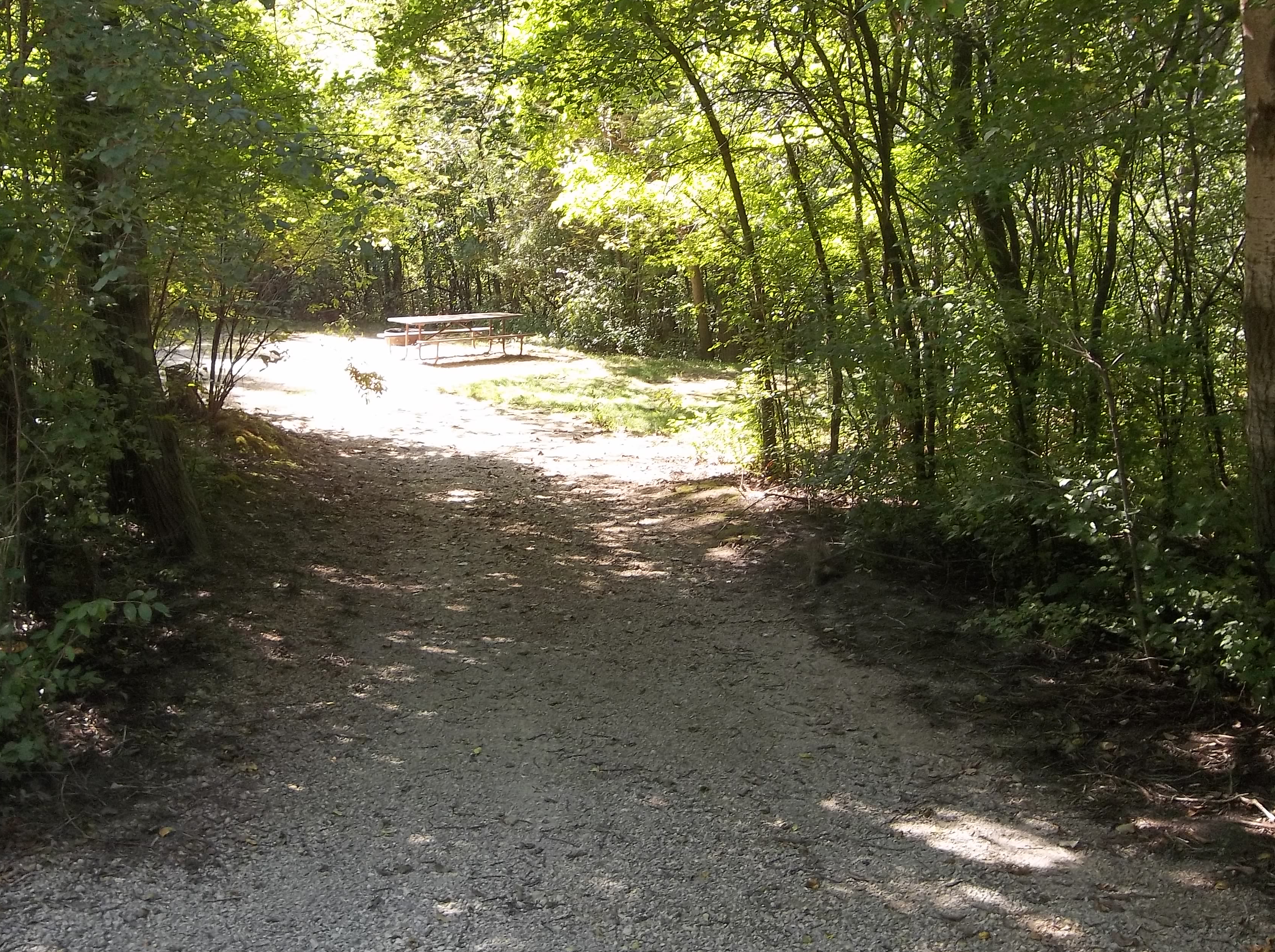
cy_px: 438
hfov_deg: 50.0
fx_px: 1360
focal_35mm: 37
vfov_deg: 38.5
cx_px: 542
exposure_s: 1/50
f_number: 3.5
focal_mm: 4.9
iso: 80
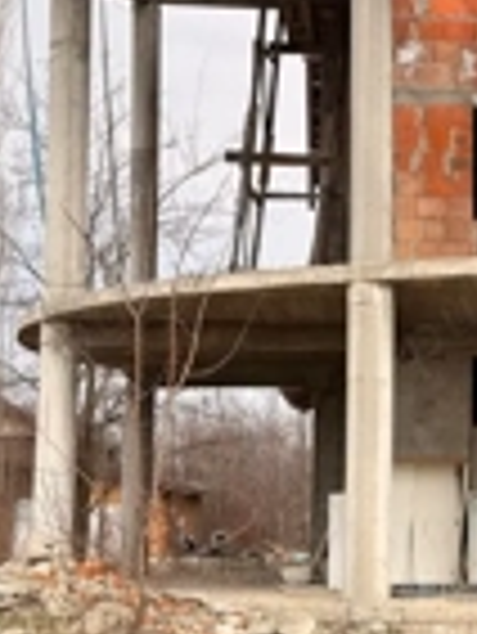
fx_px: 1816
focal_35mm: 99
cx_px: 634
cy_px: 310
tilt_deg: +7.6
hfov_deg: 14.3
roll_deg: +1.4
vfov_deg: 19.8
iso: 64
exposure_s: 1/2778
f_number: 1.78
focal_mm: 6.76
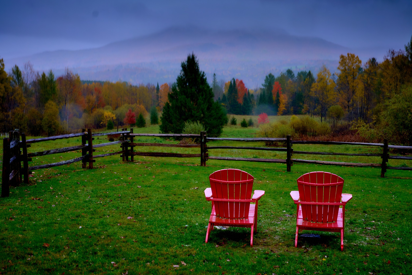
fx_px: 466
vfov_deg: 32.9
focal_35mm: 41
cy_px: 138
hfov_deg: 47.7
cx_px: 206
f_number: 16
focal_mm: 40.7
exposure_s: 1/25
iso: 640
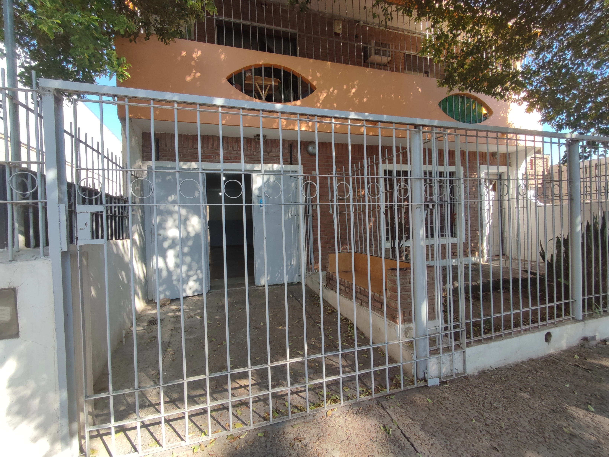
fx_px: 282
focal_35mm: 16
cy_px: 228
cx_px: 304
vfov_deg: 78.2
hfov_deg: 94.5
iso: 50
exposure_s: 1/376
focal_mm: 1.65
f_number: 2.2
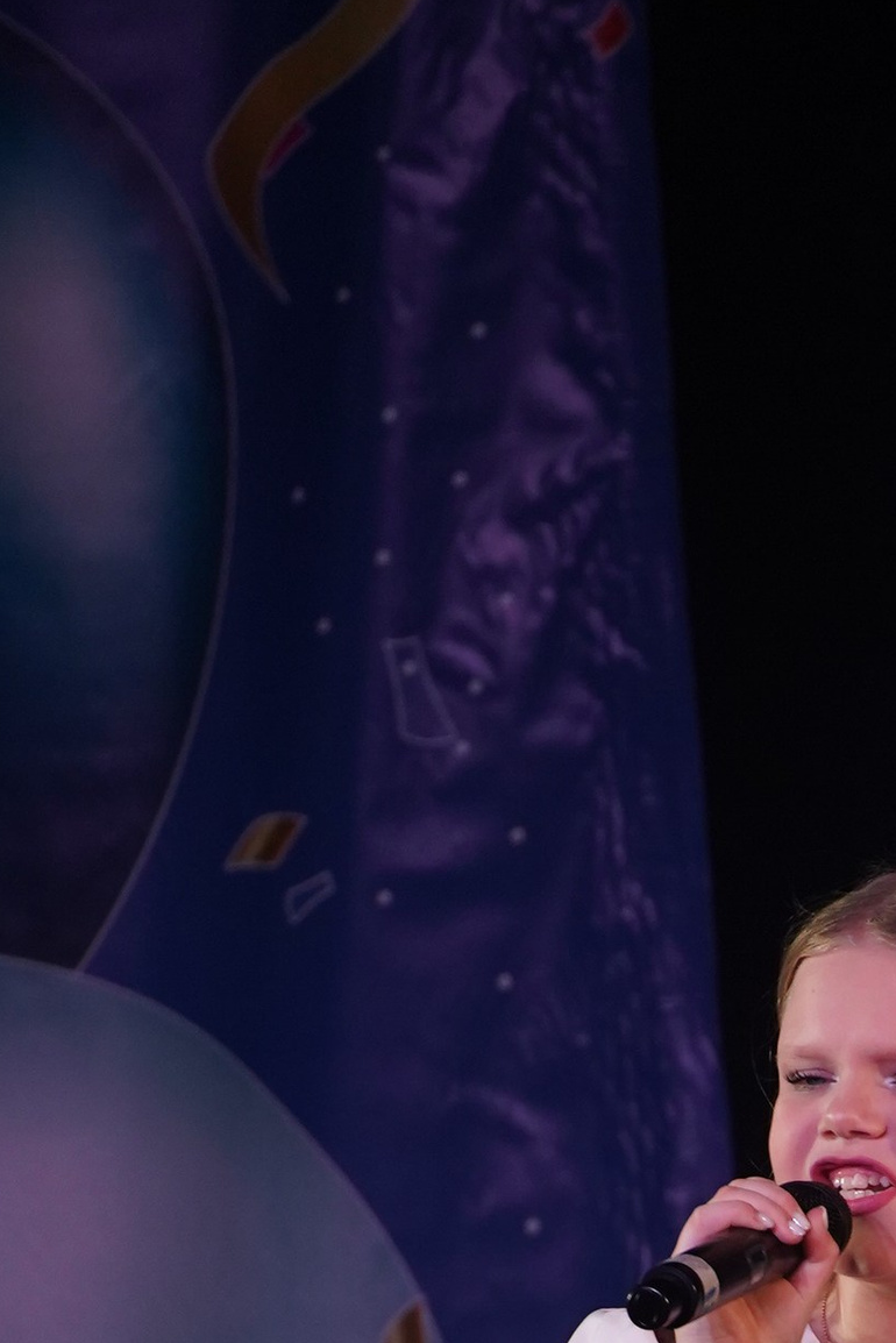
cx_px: 959
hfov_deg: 2.1
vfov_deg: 3.2
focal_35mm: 652
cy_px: 2138
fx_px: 24325
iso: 1600
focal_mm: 196
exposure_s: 1/250
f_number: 5.6
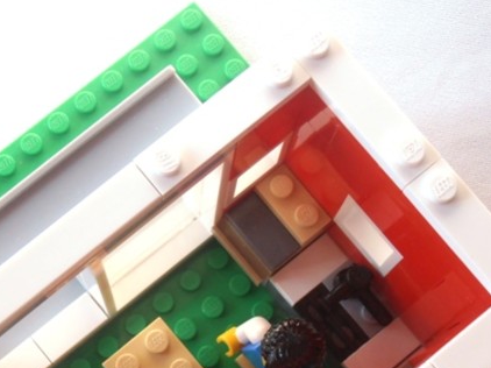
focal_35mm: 79
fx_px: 1120
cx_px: 164
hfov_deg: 24.6
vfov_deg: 18.2
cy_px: 367
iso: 80
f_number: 3.9
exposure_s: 1/125
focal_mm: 6.61
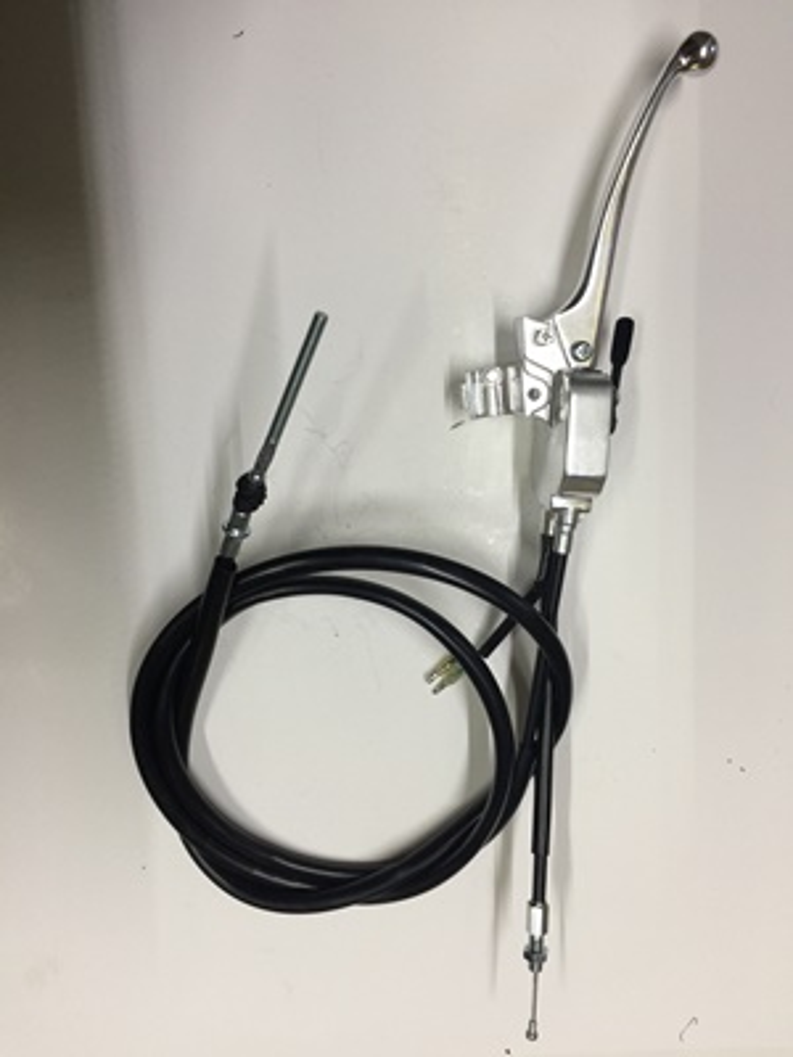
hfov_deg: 48.2
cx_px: 396
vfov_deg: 61.7
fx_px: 886
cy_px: 528
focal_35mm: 29
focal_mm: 4.15
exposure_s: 1/17
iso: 50
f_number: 2.2
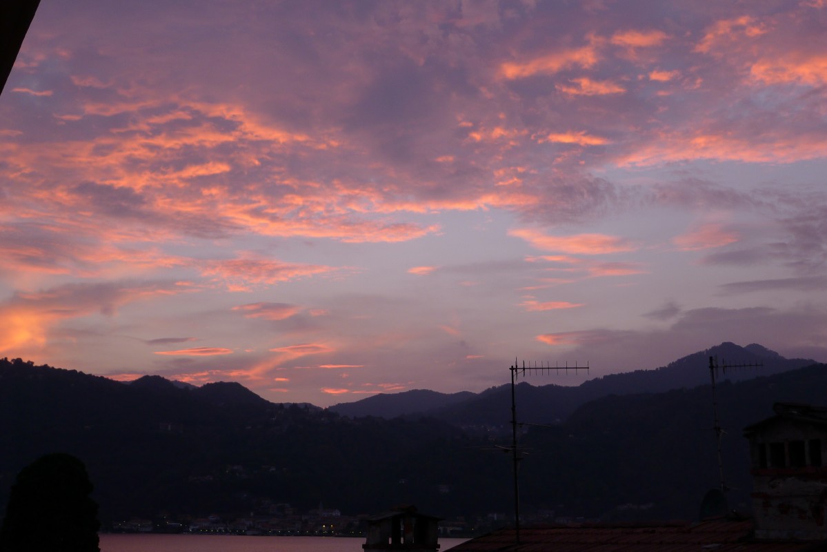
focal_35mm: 50
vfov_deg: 27.0
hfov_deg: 39.6
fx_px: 1149
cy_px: 276
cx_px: 414
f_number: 2.7
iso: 100
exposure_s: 1/80
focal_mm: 10.7
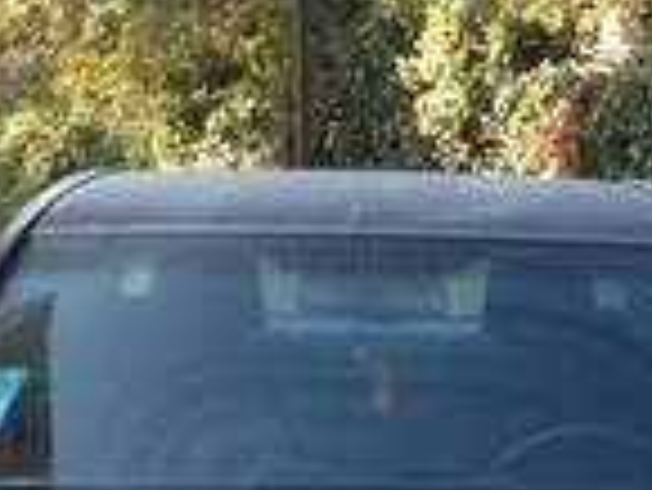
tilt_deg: -19.0
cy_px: 811
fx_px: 2997
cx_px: 499
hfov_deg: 12.4
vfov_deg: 9.0
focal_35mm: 159
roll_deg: -2.1
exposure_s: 1/125
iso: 50
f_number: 2.4
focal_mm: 4.28
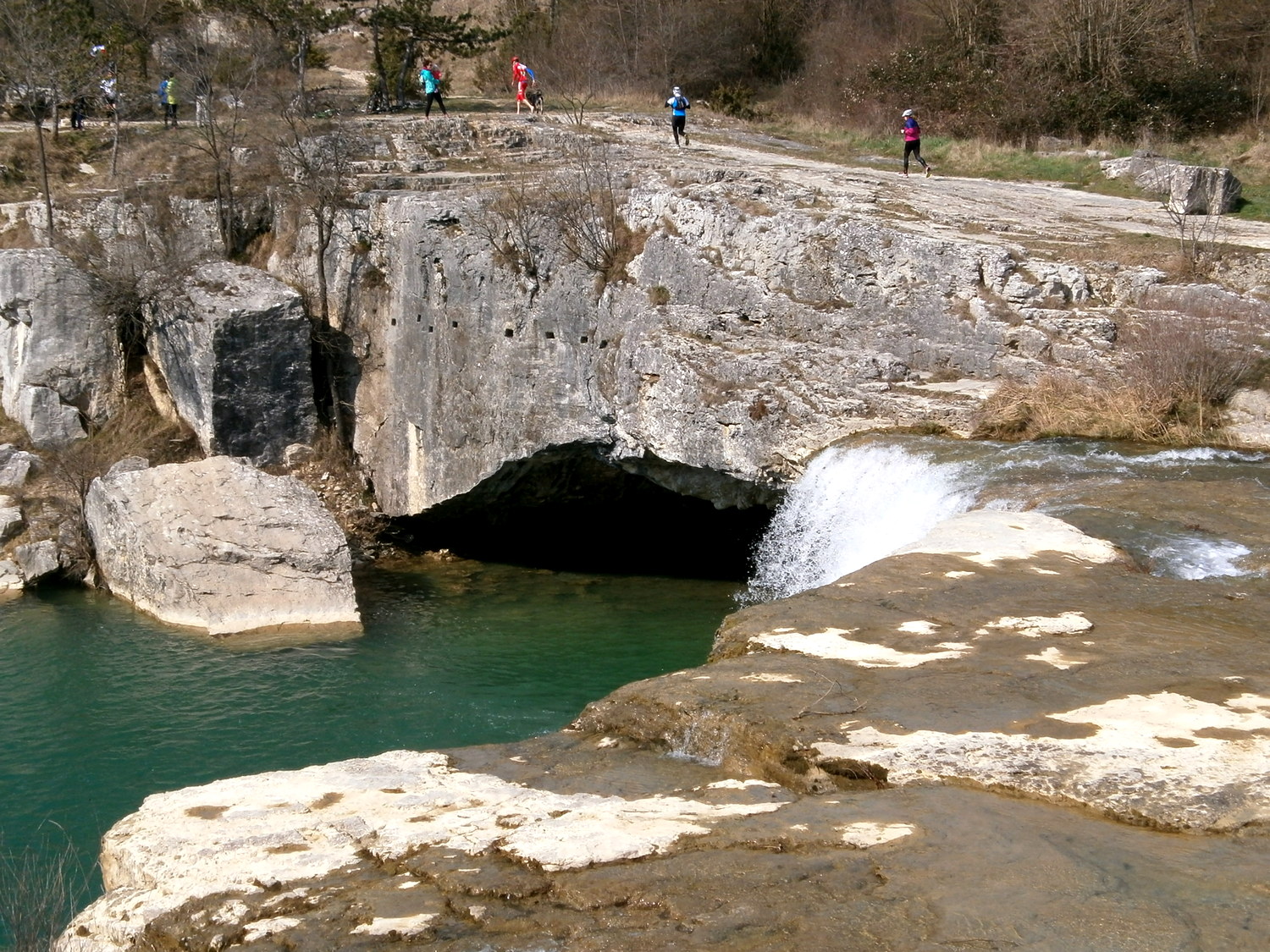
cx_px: 635
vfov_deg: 23.3
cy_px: 476
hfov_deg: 30.7
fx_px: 2311
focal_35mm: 63
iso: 100
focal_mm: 11.1
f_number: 4.6
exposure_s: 1/1000
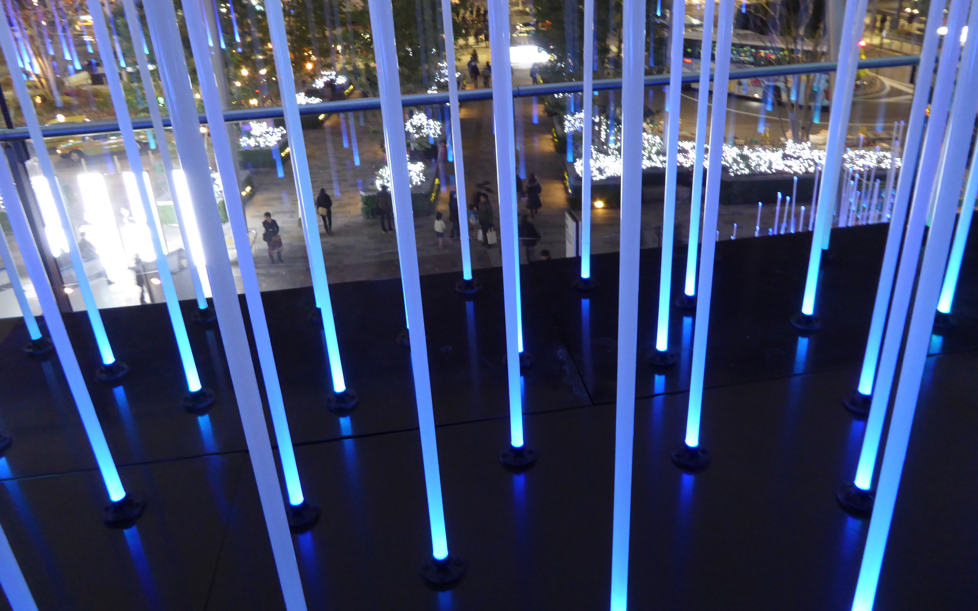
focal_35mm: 27
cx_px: 492
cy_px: 253
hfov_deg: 68.4
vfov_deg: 45.8
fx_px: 720
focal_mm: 4.3
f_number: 3.3
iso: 400
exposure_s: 1/5
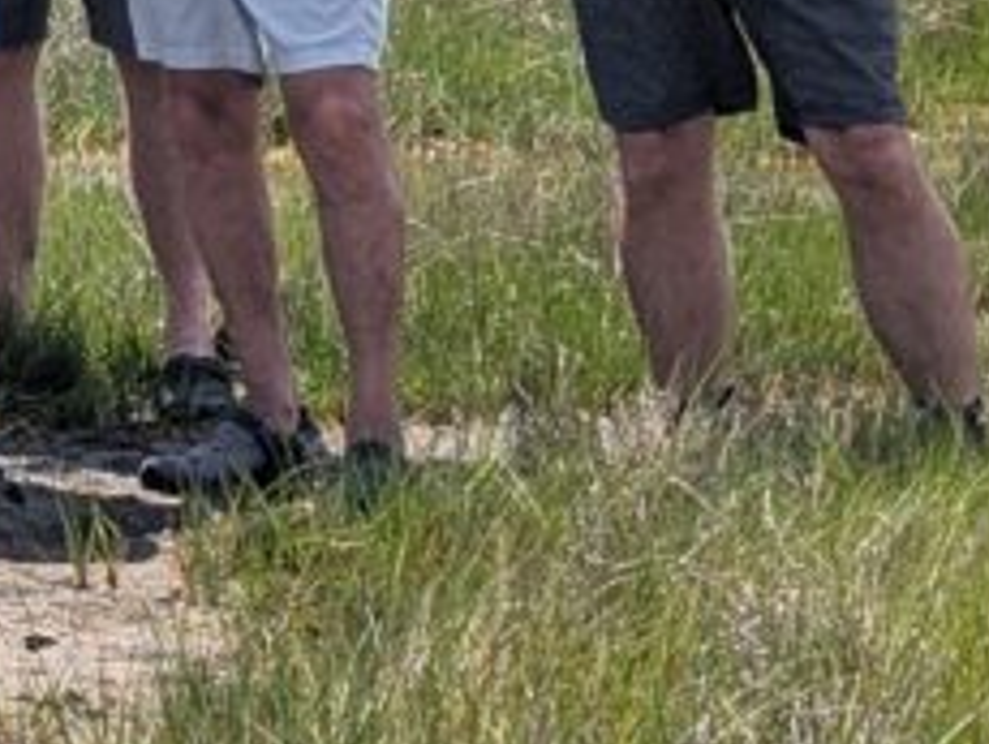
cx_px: -744
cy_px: -510
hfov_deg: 8.7
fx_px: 6235
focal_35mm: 218
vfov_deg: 6.7
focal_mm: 6.9
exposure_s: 1/1233
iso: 31
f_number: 1.68
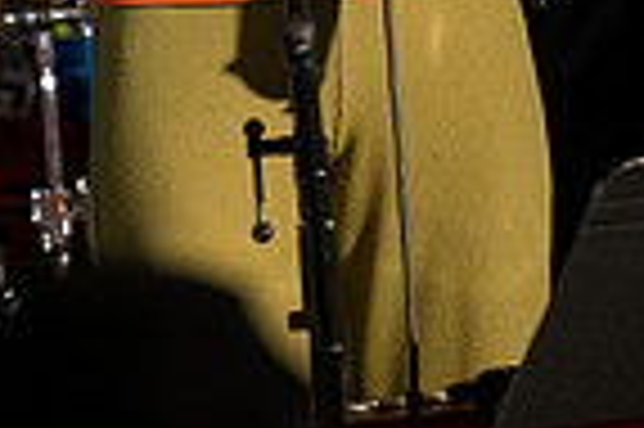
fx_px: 11257
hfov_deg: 3.3
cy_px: -234
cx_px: 164
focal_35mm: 630
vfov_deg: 2.2
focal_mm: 200
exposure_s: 1/80
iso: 6400
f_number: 2.8
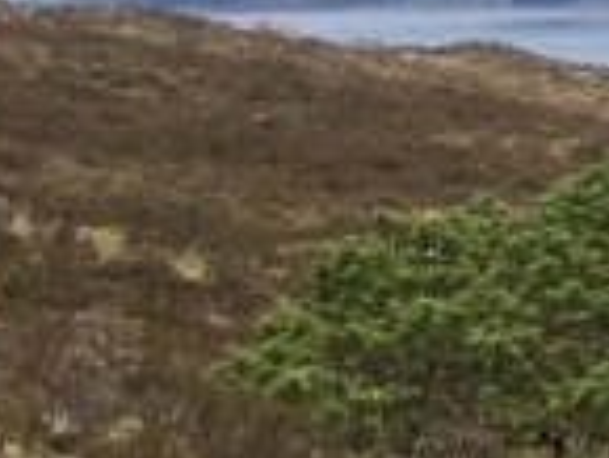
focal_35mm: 200
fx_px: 3522
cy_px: 227
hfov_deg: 8.1
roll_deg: +2.4
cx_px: 1974
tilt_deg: -7.7
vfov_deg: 7.4
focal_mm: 4.15
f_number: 2.2
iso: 25
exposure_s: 1/1374
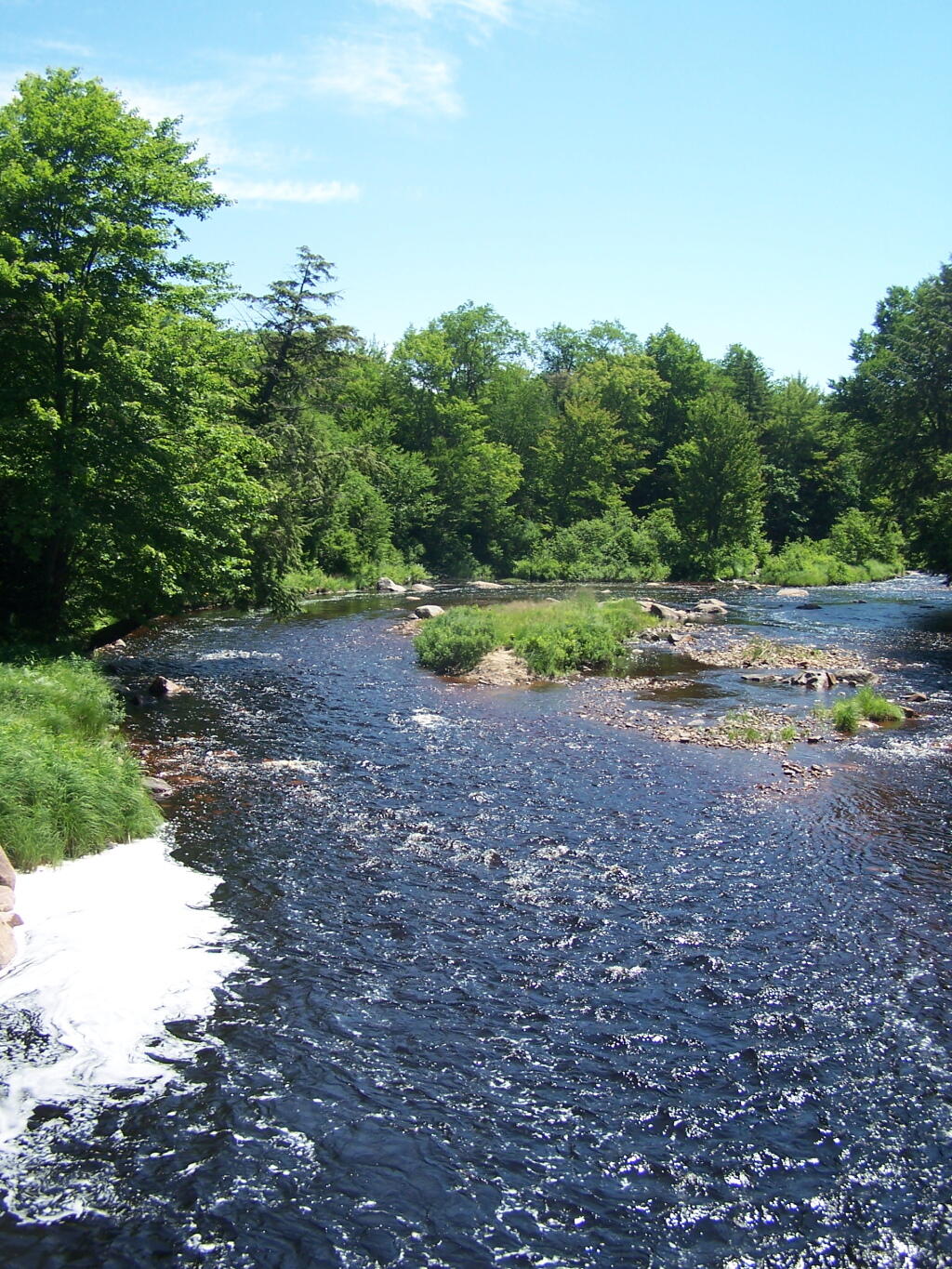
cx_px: 476
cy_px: 634
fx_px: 1393
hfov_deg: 37.7
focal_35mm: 38
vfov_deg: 49.0
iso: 80
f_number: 2.8
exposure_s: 1/640
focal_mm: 6.3
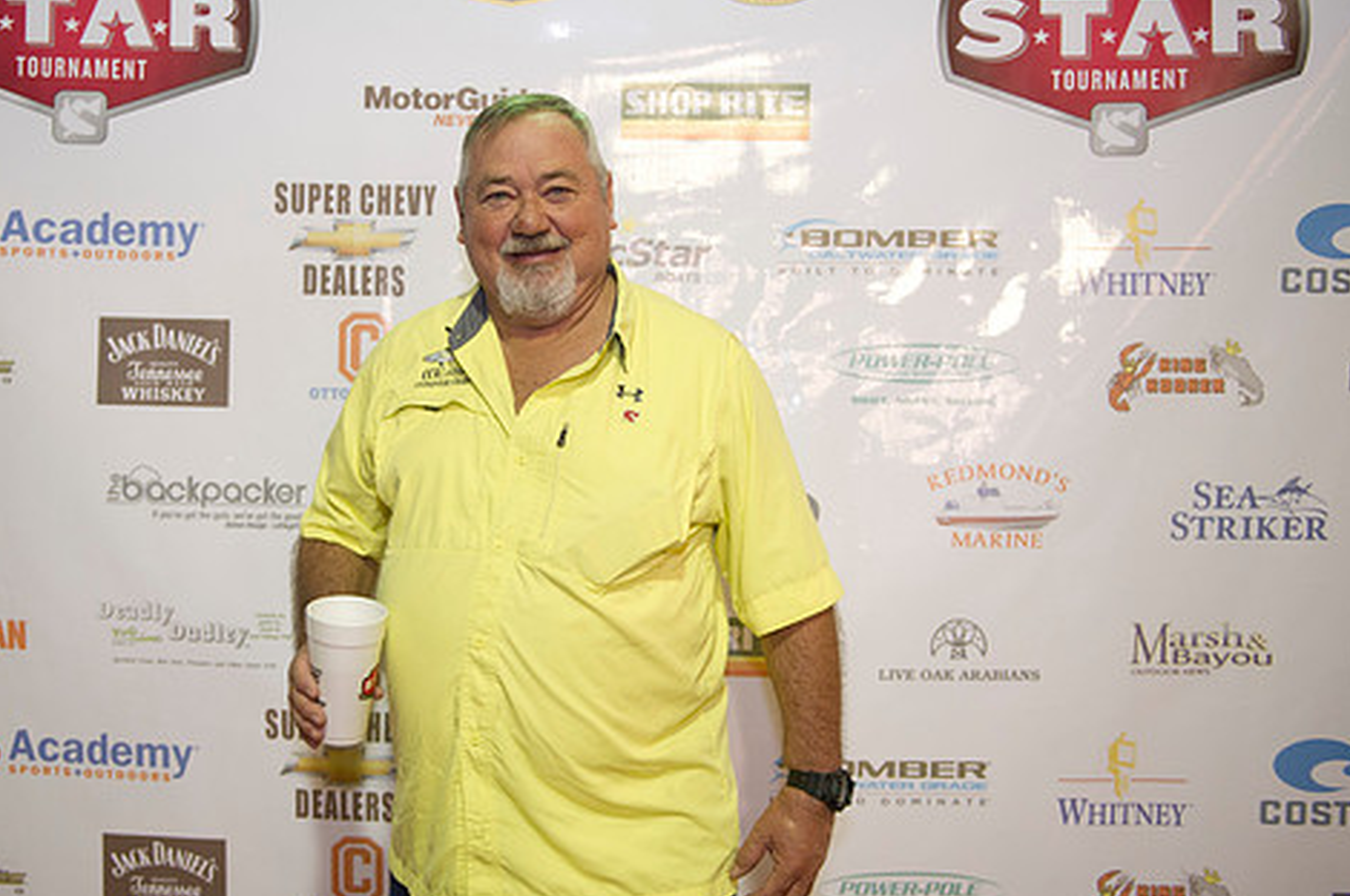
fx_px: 1573
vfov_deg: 31.8
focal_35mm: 42
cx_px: 566
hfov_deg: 46.3
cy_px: 414
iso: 1250
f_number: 2.8
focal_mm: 34
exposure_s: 1/60
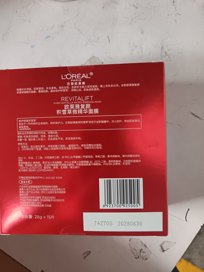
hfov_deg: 56.8
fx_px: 189
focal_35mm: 24
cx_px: 102
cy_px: 136
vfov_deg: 71.6
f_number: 1.75
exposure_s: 1/25
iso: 2325
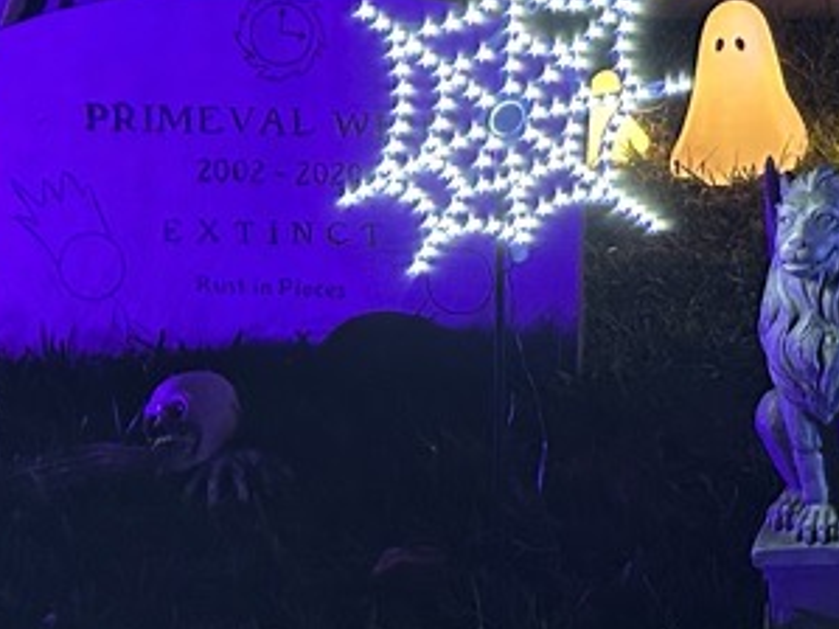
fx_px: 2277
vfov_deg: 14.2
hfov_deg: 18.3
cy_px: -427
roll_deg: -0.3
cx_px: 1299
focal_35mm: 94
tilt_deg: -6.8
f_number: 1.5
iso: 500
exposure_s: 1/40
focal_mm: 5.7
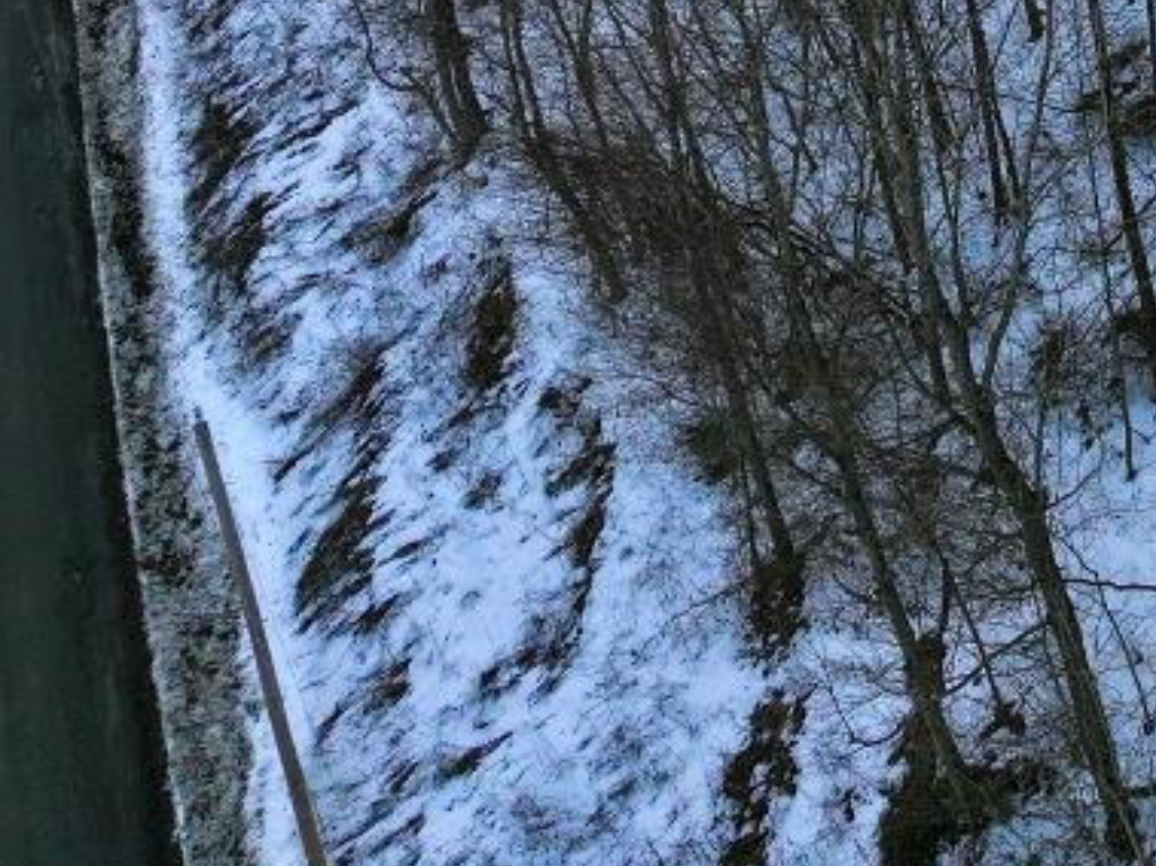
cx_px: 1751
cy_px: -599
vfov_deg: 14.1
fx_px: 3172
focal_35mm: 95
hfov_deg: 18.3
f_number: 2.8
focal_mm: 12.29
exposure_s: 1/100
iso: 260
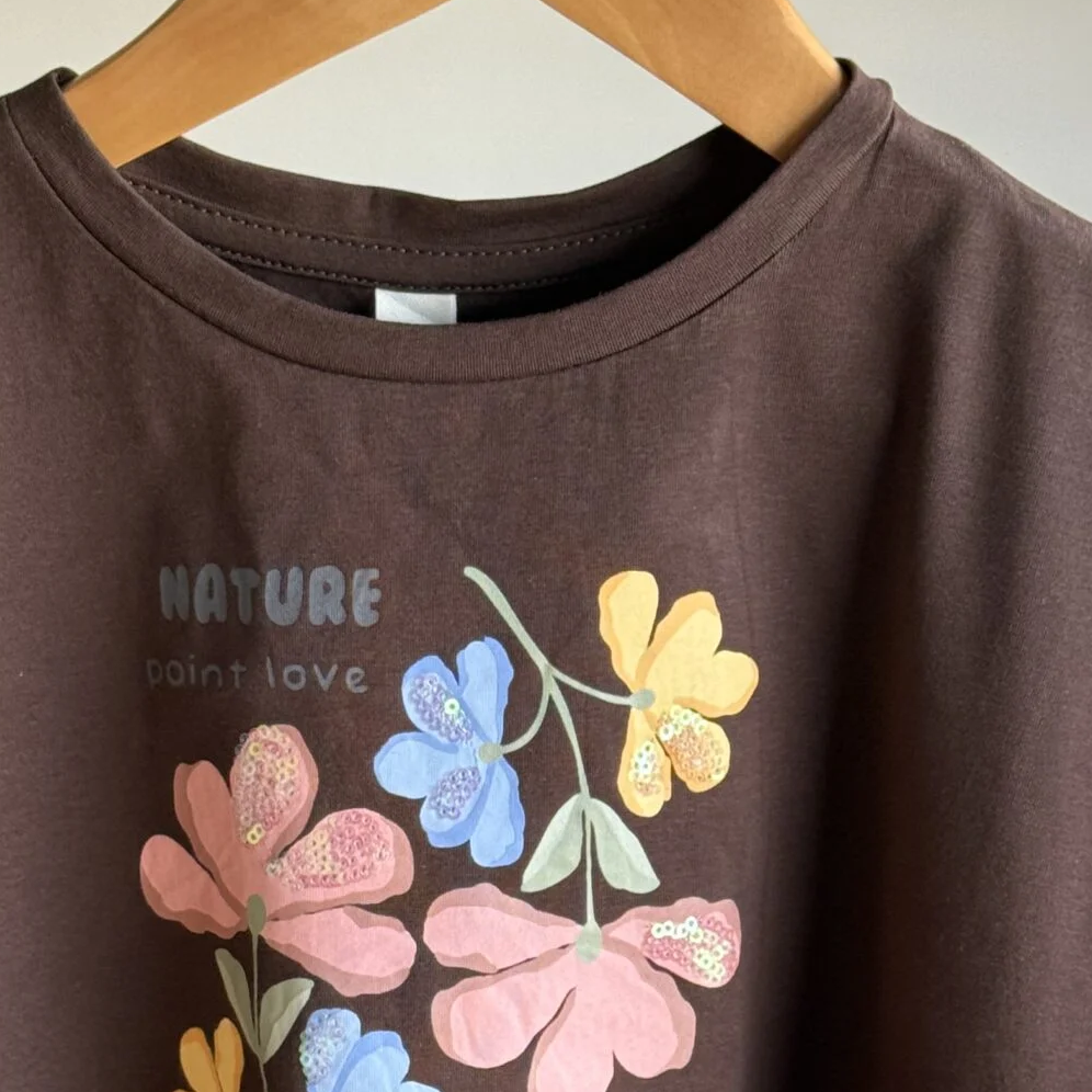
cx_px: 464
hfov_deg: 16.0
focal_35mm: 109
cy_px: 975
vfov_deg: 15.8
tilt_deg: -14.9
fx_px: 3890
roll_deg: -2.5
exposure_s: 1/118
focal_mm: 6.76
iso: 100
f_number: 1.78
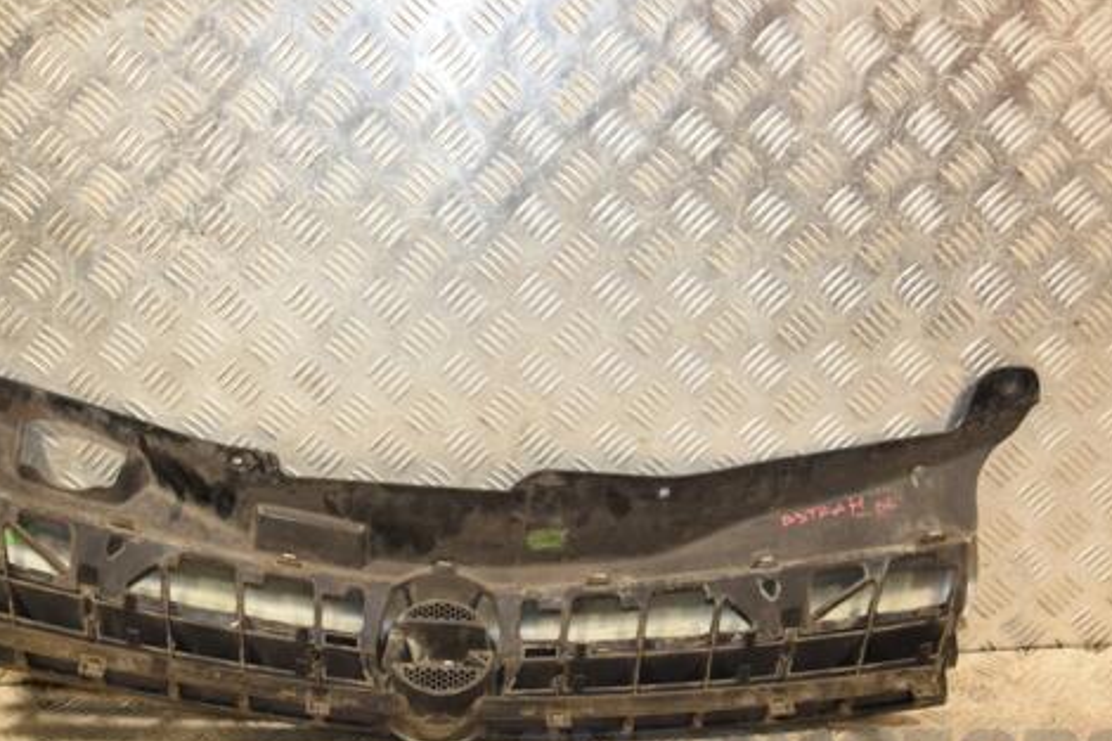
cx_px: 476
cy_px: 450
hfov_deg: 42.6
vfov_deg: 29.1
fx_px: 1420
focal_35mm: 46
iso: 800
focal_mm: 24
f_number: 5
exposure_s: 1/100
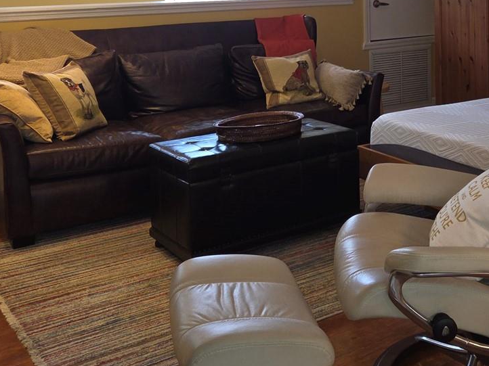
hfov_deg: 36.5
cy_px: 6
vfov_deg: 27.1
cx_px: 377
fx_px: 720
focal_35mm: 51
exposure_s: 1/60
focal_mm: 5.4
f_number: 1.8
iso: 125
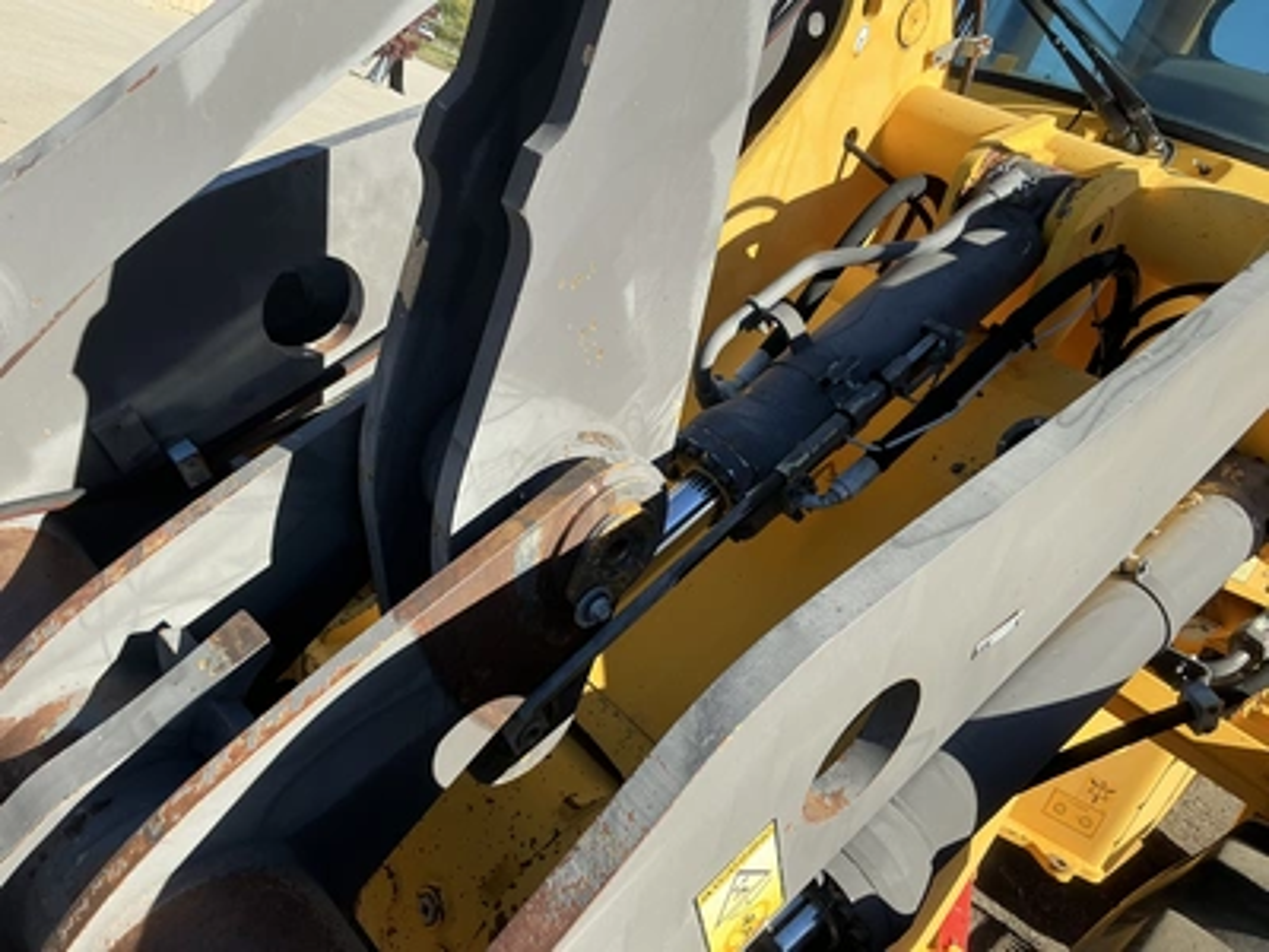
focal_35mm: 28
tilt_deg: -18.7
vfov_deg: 49.7
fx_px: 1026
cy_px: 476
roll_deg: -24.5
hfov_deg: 63.4
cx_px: 634
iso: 25
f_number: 1.8
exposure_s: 1/829
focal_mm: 3
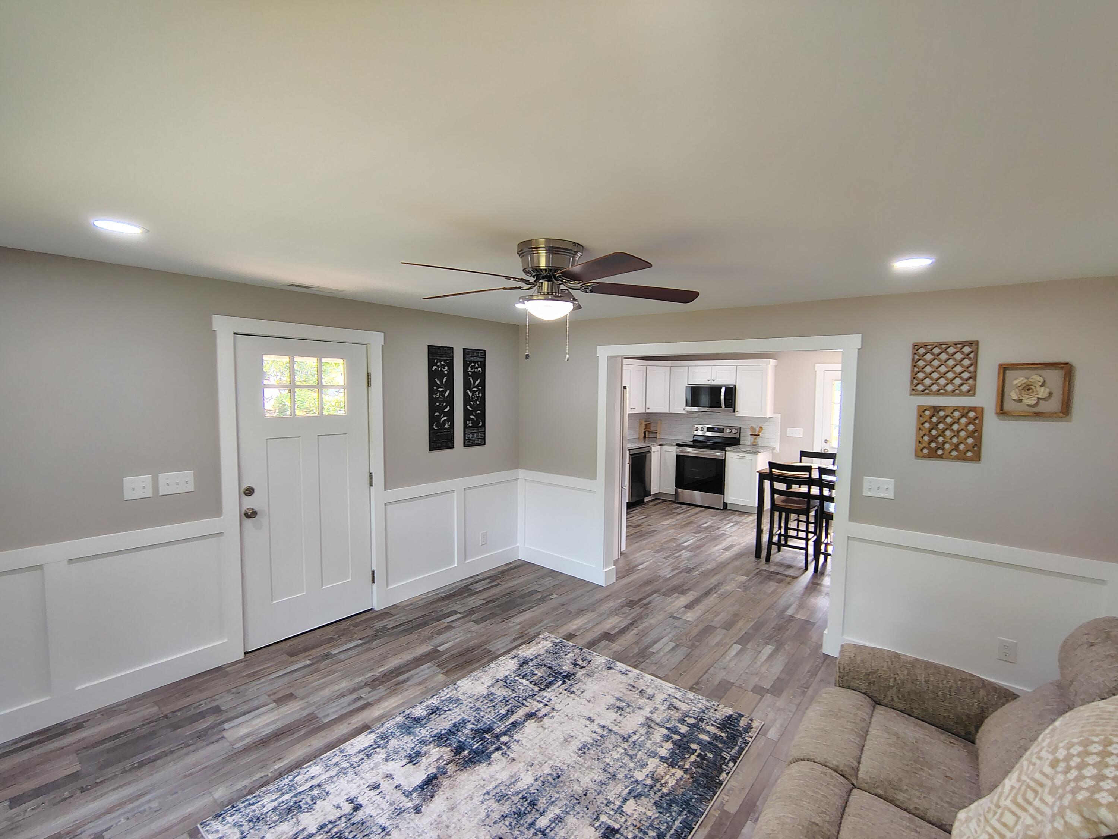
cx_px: 559
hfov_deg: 94.5
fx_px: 517
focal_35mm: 16
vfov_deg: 78.1
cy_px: 420
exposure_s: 1/60
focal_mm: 2.13
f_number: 2.2
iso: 300
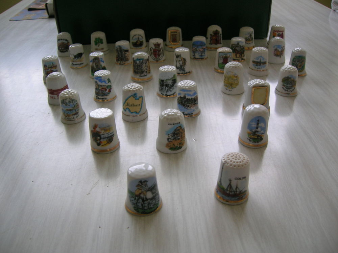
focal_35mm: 34
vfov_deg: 41.7
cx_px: 169
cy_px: 126
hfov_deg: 54.0
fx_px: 332
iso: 50
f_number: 2.9
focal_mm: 5.7
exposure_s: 1/8.6
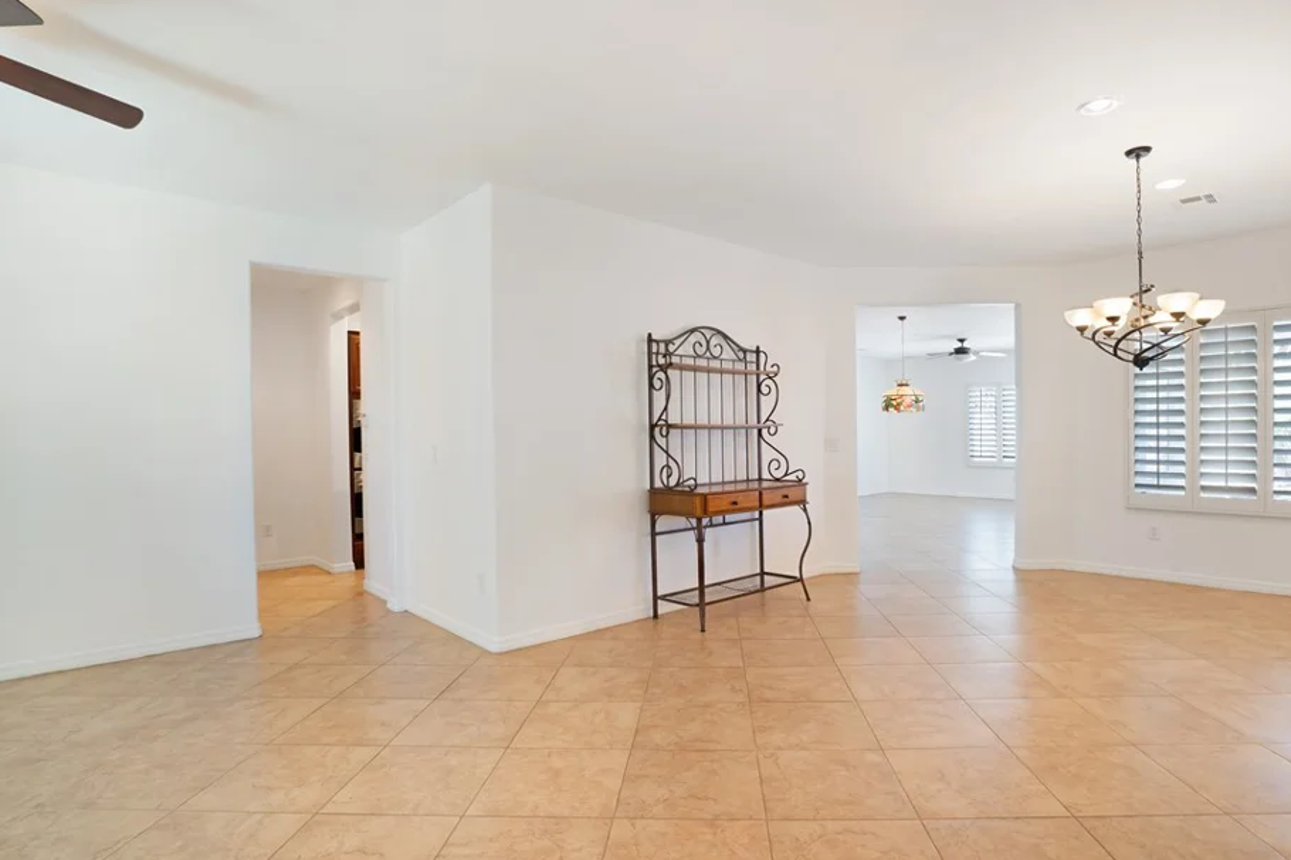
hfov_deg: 89.8
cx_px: 698
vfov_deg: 67.3
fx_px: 645
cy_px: 437
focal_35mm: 18
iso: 500
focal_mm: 16
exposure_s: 1/8
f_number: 10
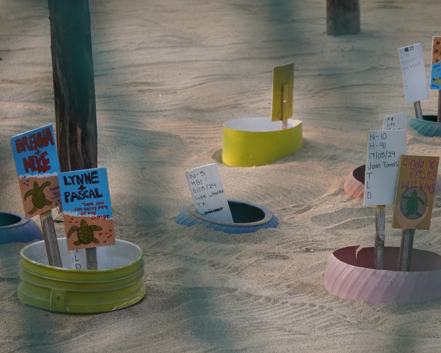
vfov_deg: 12.2
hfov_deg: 15.3
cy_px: 167
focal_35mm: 126
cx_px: 273
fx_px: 1645
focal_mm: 62
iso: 250
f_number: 4.5
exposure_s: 1/160
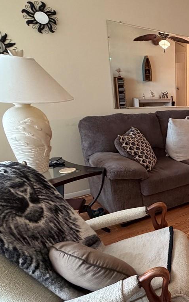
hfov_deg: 31.0
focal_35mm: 31
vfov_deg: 61.2
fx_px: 255
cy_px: 160
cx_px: 250
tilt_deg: -16.7
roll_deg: -4.2
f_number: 2.2
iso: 320
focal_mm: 2.22
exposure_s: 1/60
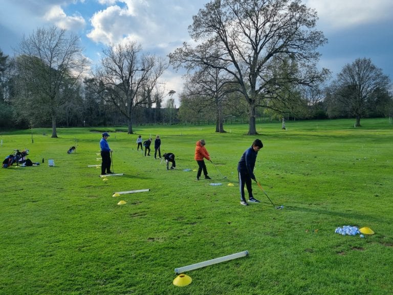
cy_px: 148
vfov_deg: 53.1
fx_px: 295
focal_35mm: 26
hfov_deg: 67.3
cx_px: 196
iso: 50
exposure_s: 1/1596
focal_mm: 5.4
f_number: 1.8
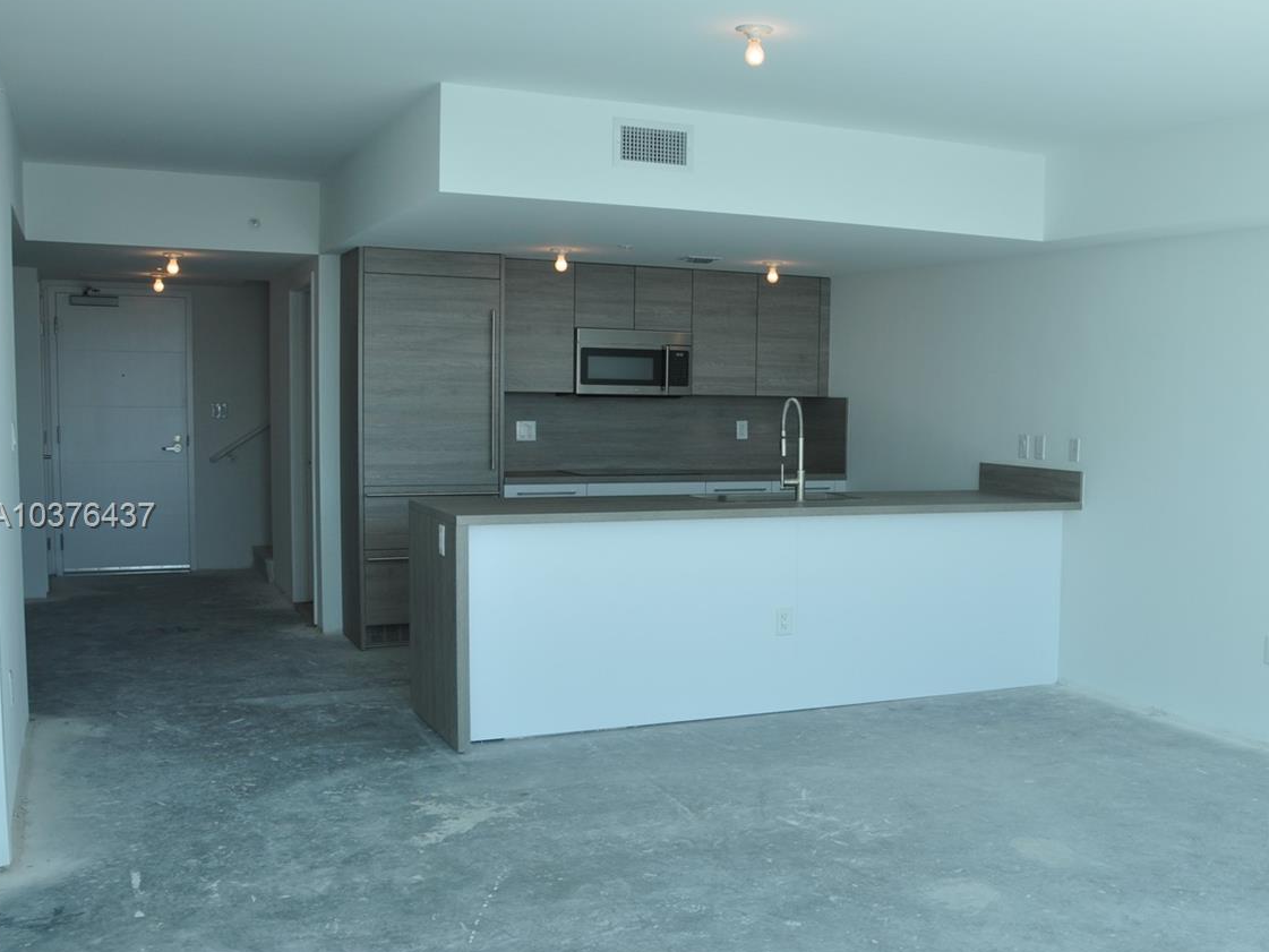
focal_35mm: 37
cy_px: 517
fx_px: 1357
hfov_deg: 48.9
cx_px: 889
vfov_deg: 38.6
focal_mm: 18
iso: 200
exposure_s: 1/80
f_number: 9
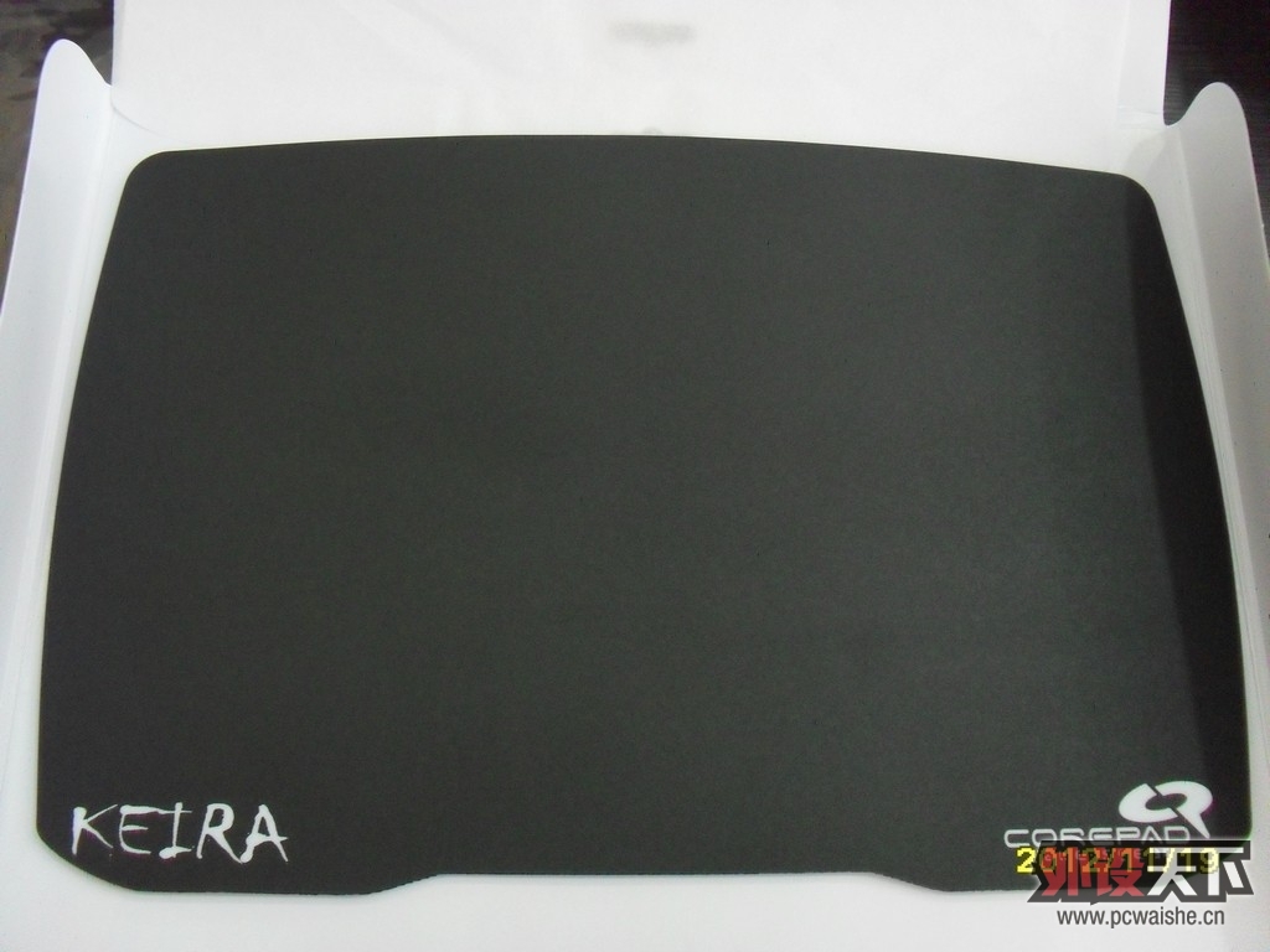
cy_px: 476
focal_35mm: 35
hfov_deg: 52.6
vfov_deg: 40.7
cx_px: 635
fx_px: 1284
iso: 400
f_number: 3.2
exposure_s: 1/8
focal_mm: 6.3
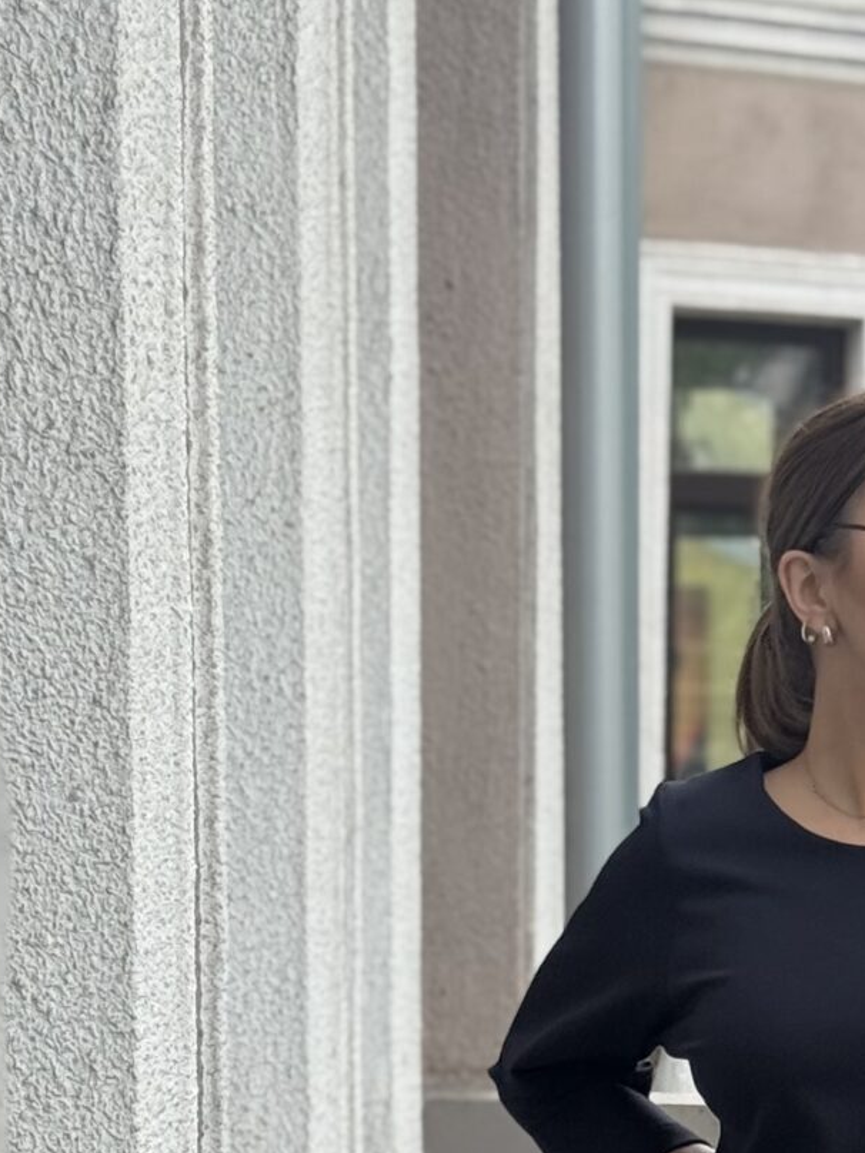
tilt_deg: -10.5
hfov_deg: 9.6
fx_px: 5064
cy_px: 1661
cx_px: 1055
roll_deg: -1.8
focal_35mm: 152
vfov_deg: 12.4
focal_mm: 6.76
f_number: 1.78
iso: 64
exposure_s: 1/1429
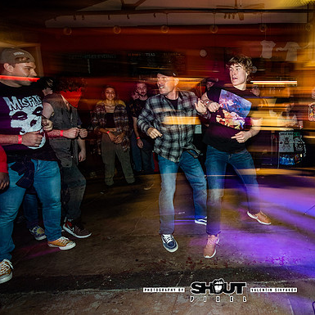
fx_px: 226
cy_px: 140
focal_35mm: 22
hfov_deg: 64.8
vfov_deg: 69.4
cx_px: 241
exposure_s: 1/10
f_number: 2.8
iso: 320
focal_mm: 14
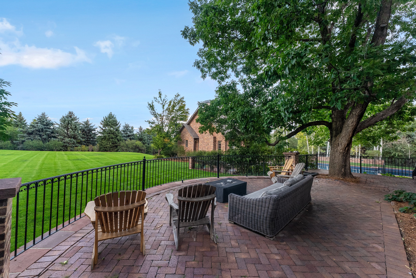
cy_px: 139
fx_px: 162
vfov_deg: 81.3
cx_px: 208
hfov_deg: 104.2
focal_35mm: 14
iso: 500
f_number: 6.3
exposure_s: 1/640
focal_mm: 14
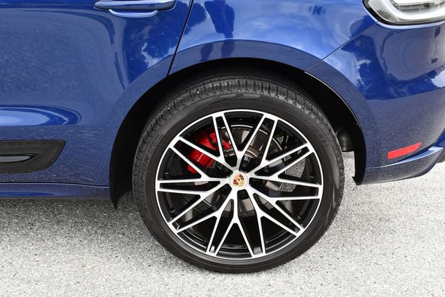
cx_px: 222
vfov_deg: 28.1
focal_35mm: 48
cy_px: 148
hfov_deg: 41.1
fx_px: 594
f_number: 5.6
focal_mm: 24
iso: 280
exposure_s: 1/250
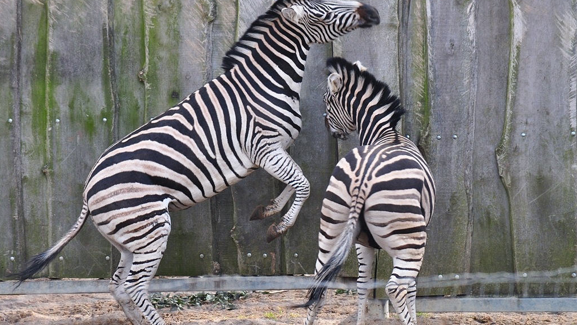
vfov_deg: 2.8
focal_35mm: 441
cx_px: 288
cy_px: 166
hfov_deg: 4.9
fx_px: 6748
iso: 400
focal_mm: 280
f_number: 8
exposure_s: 1/250
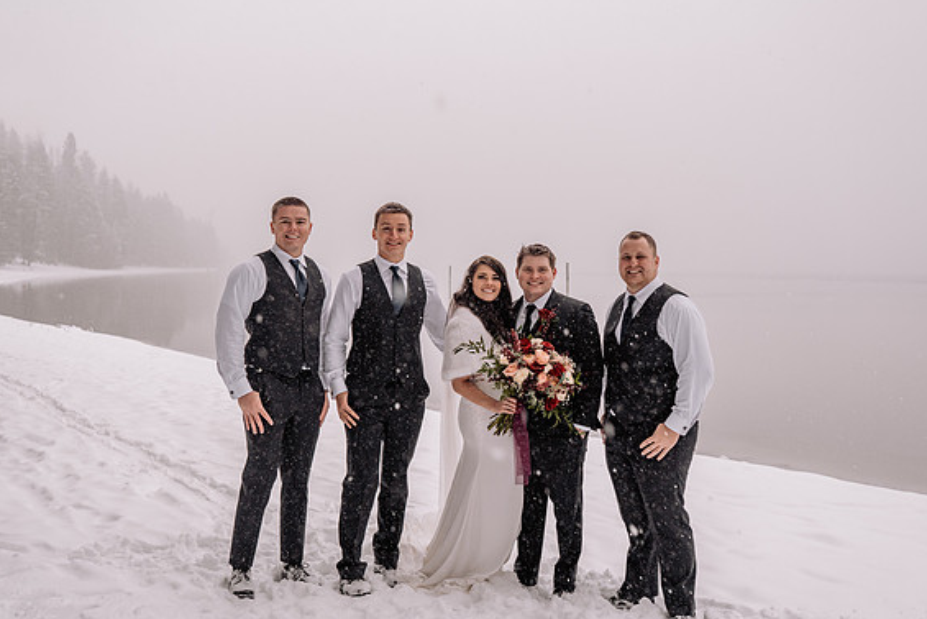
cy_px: 308
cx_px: 459
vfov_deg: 36.0
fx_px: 953
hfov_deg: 51.9
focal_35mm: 37
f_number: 5
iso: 1250
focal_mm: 35
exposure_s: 1/250
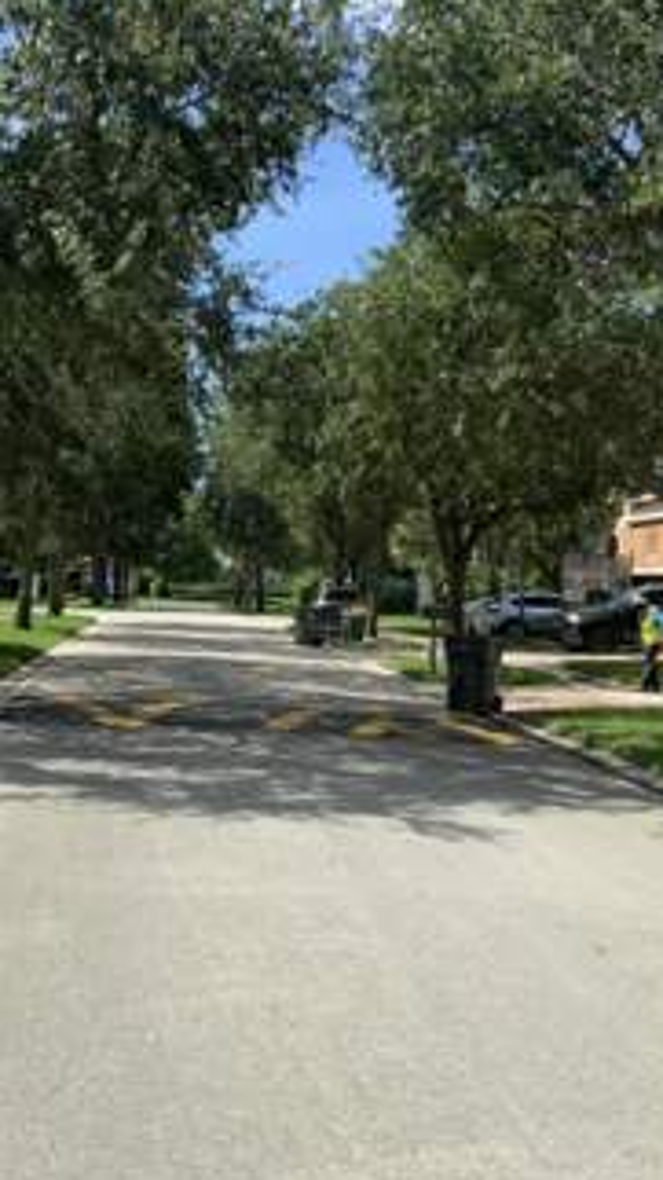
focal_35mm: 47
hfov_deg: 24.9
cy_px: 625
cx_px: 114
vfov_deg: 43.7
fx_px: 1470
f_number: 1.8
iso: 16
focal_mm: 3
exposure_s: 1/1490
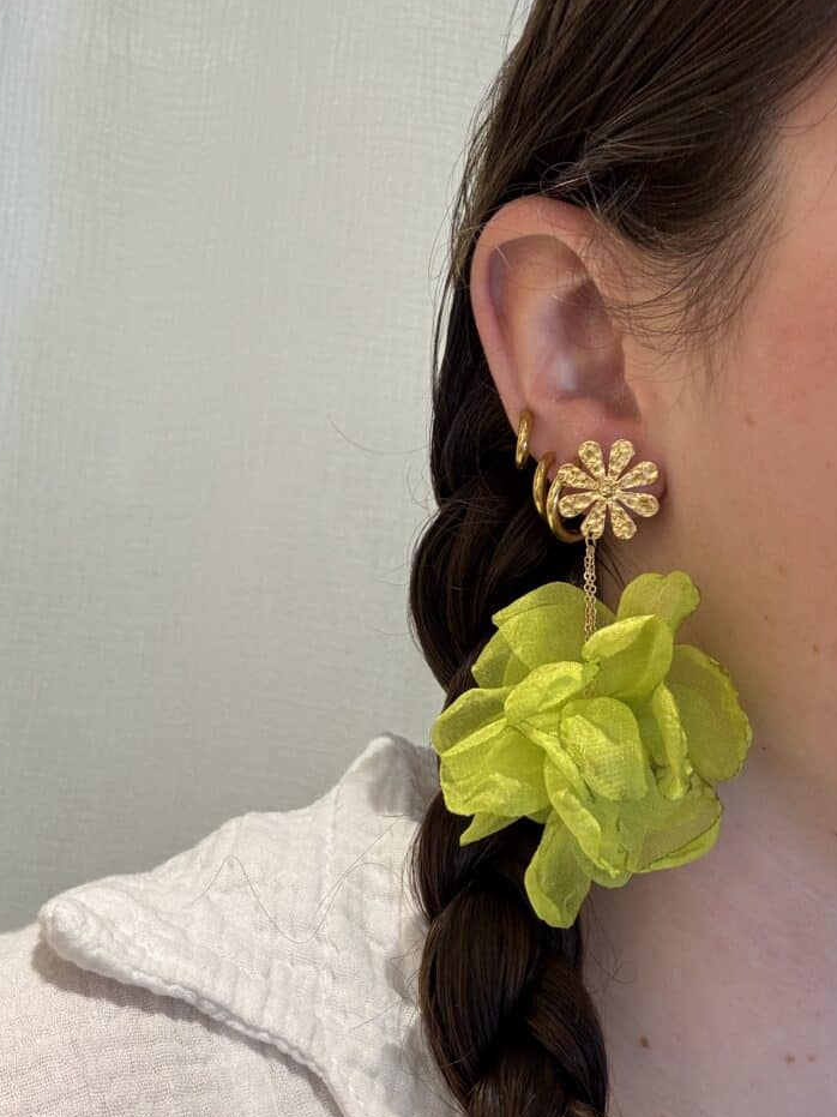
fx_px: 1064
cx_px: 384
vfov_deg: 55.3
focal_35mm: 33
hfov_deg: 42.9
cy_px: 584
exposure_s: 1/50
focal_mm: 2.69
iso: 50
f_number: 1.9
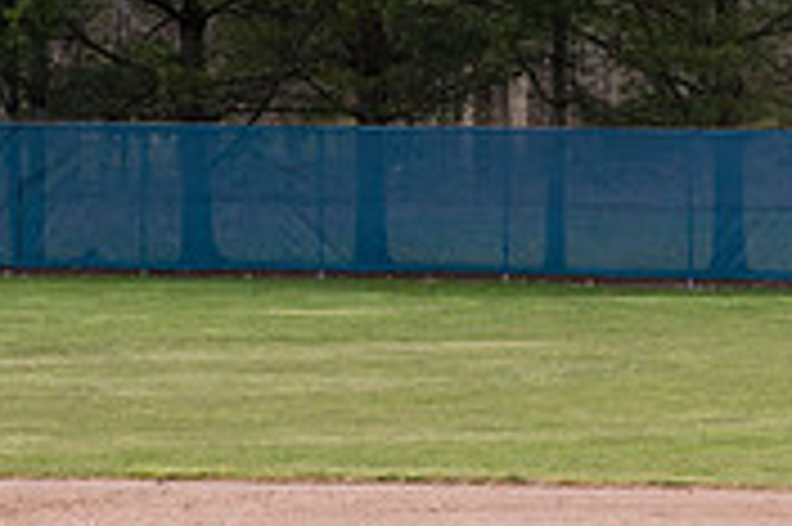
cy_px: 357
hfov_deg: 6.2
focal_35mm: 330
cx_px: 1080
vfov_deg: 4.2
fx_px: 7253
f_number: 5.6
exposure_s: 1/1600
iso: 400
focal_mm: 100
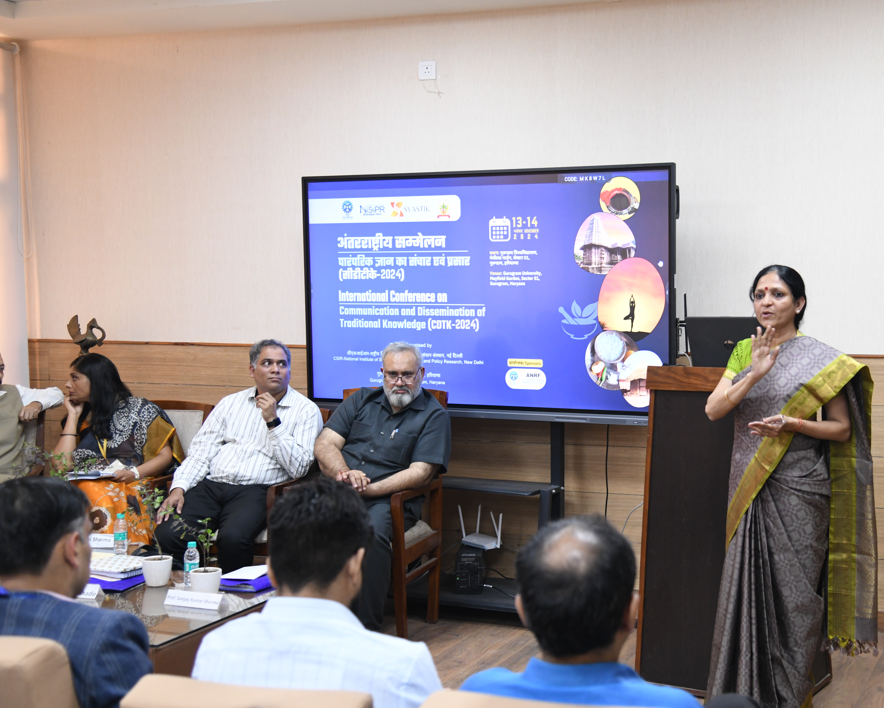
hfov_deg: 37.7
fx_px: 1282
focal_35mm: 49
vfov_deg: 30.8
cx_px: 579
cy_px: 370
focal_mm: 38
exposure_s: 1/125
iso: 1600
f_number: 4
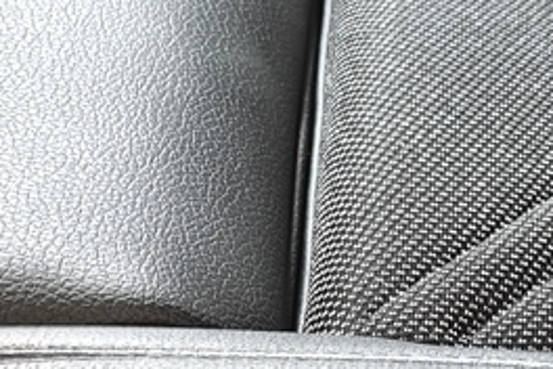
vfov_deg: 9.4
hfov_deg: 14.8
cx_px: 551
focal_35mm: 136
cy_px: 748
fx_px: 2089
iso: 1000
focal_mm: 5.59
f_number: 1.8
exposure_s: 1/17
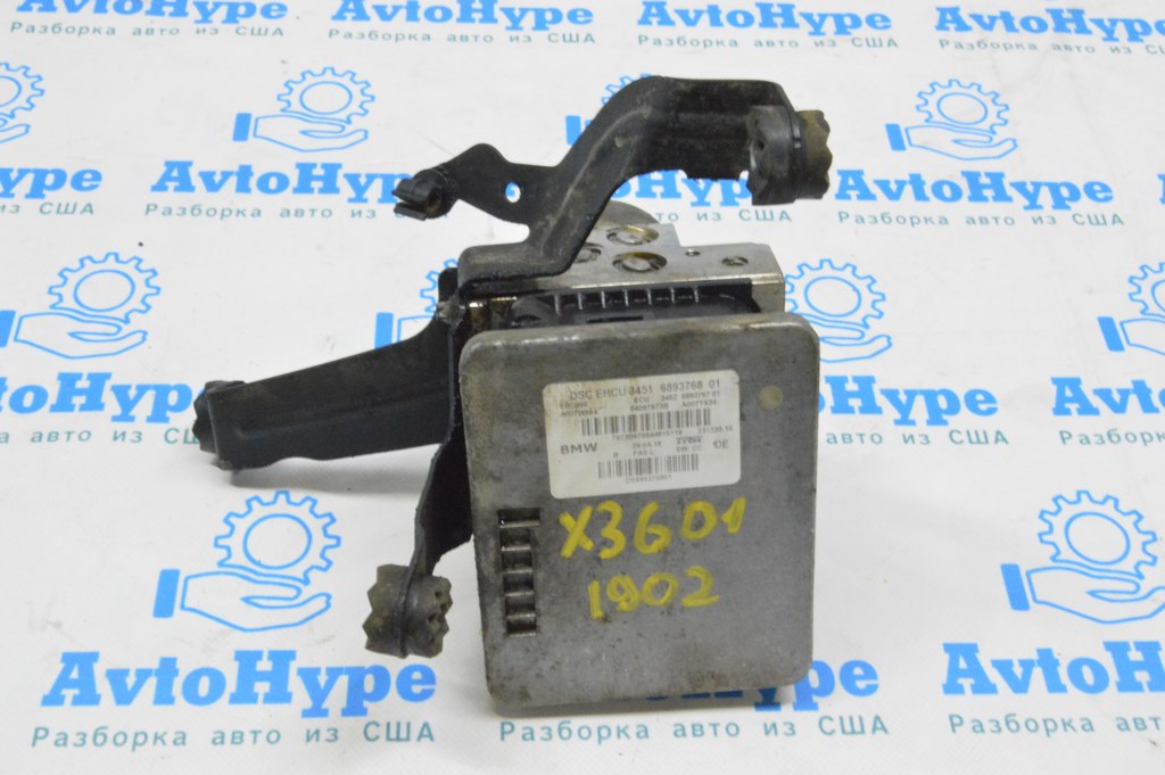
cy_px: 388
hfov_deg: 42.4
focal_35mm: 46
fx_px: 1504
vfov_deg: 28.9
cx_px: 582
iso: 6400
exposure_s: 1/15
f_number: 20
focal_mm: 31
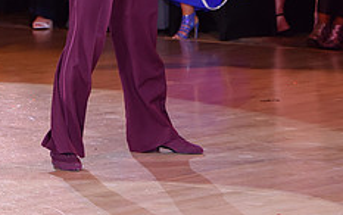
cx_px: 99
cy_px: -202
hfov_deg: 6.4
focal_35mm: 330
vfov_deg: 3.9
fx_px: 3087
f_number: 5
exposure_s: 1/250
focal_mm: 130
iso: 1600
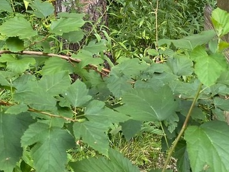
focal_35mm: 73
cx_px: 180
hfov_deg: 26.2
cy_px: 9
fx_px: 483
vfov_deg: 19.7
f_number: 1.8
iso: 32
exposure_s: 1/131
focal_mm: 4.25
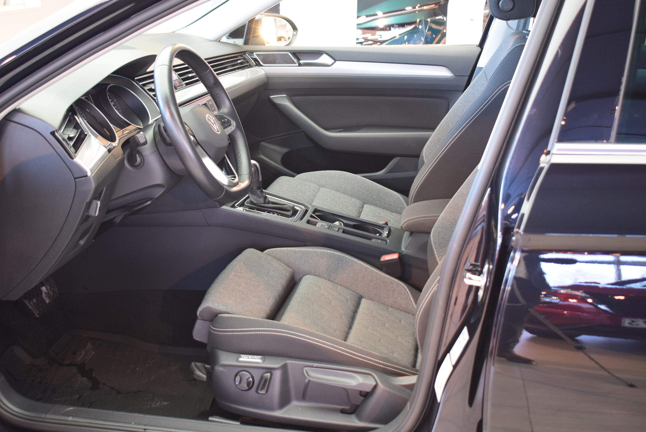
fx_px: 862
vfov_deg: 28.1
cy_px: 216
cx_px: 323
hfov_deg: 41.1
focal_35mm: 48
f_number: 4.5
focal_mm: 32
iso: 1600
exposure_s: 1/20
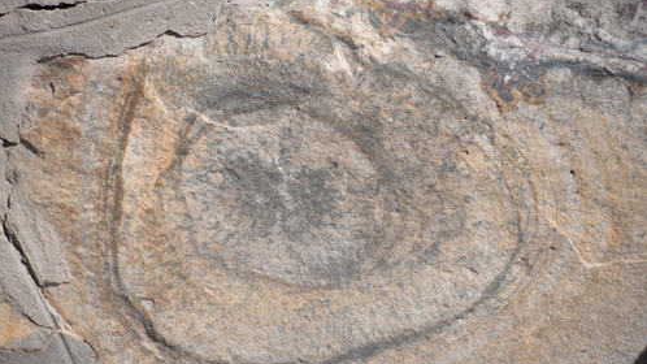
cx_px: 324
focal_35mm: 316
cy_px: 209
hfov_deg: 6.8
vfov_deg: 3.8
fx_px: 5421
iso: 200
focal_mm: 300
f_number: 7.1
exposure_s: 1/800
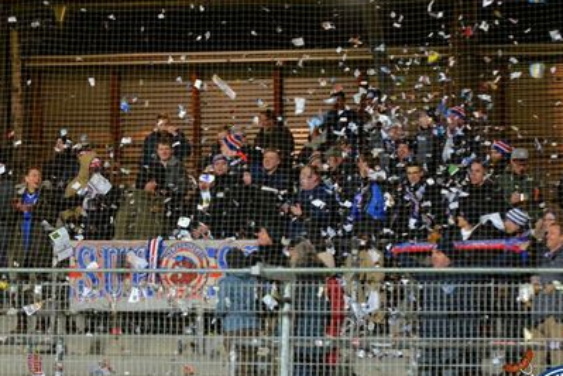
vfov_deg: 9.1
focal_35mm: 150
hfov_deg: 13.7
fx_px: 2346
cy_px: 232
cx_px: 264
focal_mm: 70
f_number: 2.8
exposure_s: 1/320
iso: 1600
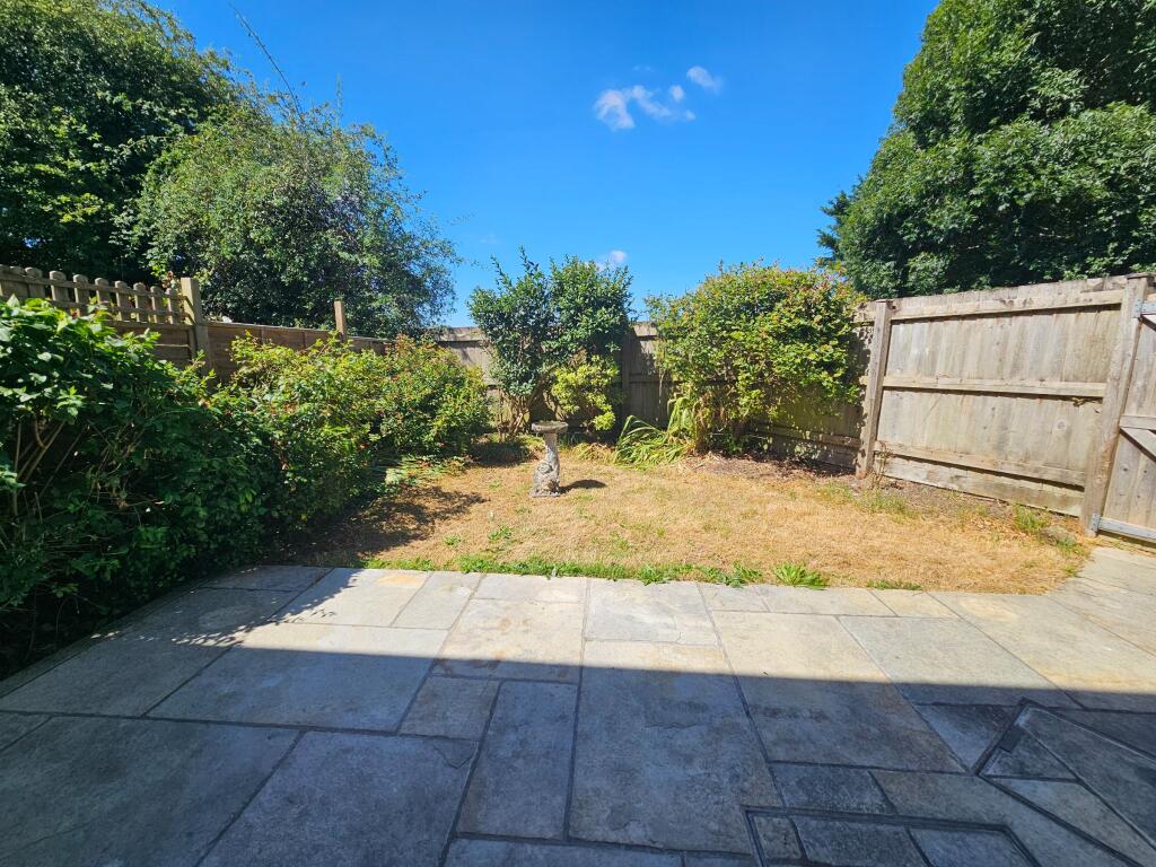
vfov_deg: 89.9
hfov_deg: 106.2
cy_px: 434
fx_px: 434
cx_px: 578
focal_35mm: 13
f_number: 2.2
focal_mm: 2.2
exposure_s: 1/1546
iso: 50
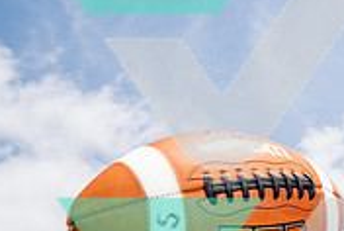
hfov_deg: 20.7
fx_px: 756
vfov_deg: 16.4
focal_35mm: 79
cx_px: 555
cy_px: 302
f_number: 8
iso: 100
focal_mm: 24
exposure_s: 1/250
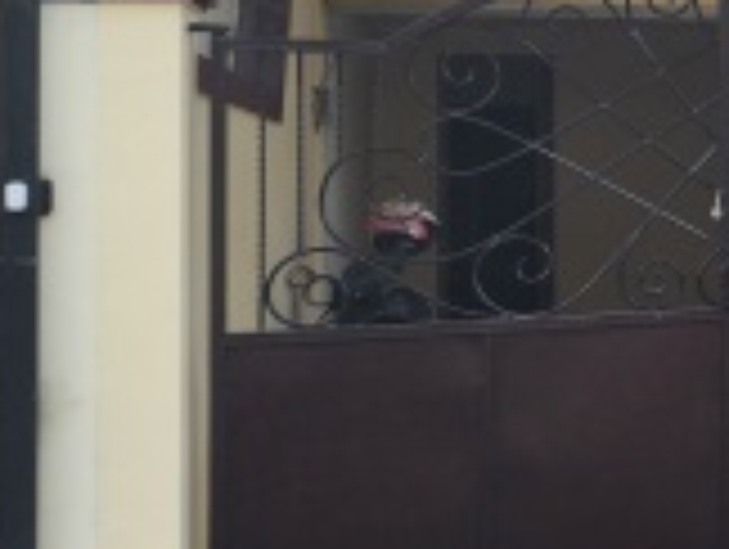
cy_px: 140
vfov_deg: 16.9
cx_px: 1361
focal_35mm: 87
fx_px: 1835
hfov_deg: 17.6
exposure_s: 1/250
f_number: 1.8
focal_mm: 6.4
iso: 12
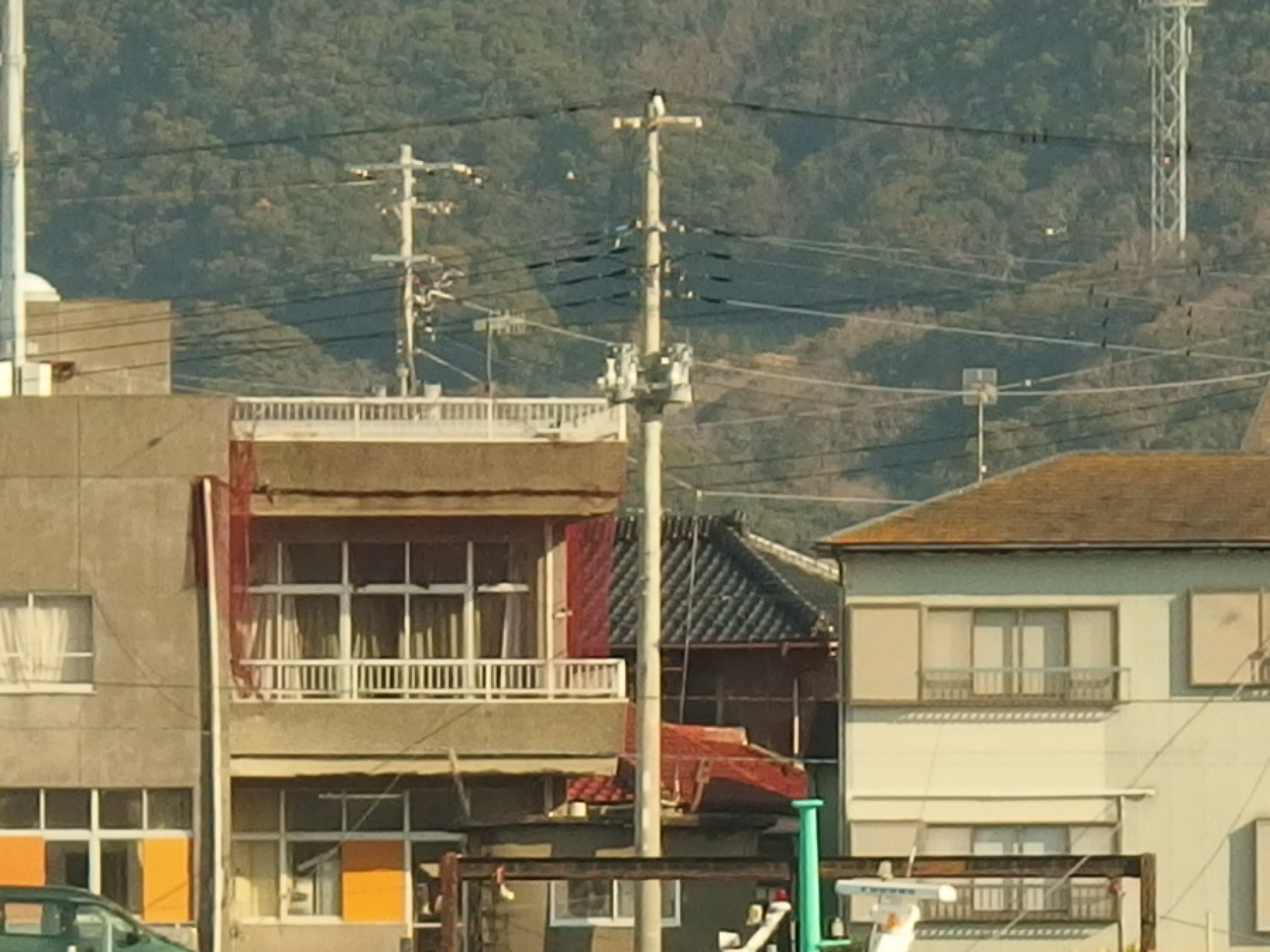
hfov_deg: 3.5
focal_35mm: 573
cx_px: 490
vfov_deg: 2.6
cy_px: 1511
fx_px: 21022
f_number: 4.5
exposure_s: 1/640
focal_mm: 23.5
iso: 125
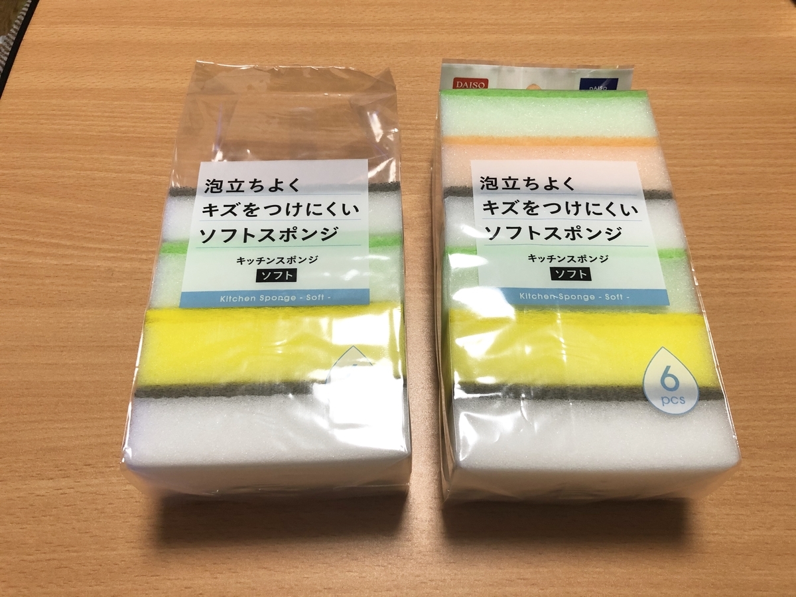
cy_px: 298
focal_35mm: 28
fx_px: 644
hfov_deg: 63.4
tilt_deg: -61.8
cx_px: 398
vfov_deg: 49.7
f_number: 1.8
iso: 40
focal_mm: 3.99
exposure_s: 1/25
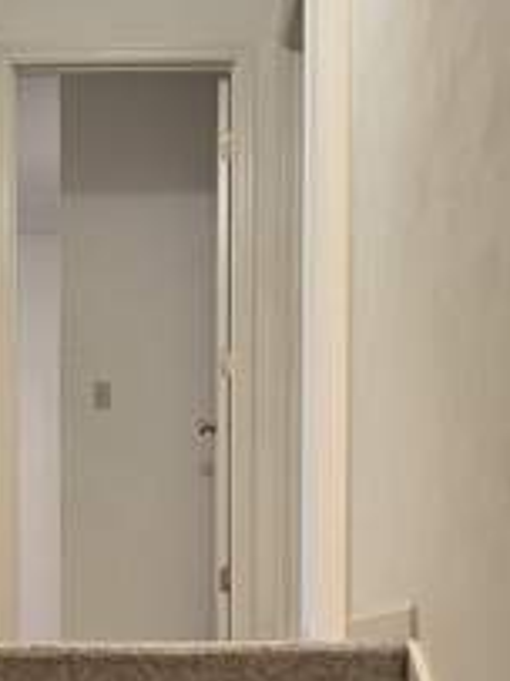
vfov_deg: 23.0
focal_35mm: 82
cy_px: 664
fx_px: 1613
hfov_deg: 17.8
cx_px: 84
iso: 200
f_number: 1.6
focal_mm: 5.1
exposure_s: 1/60
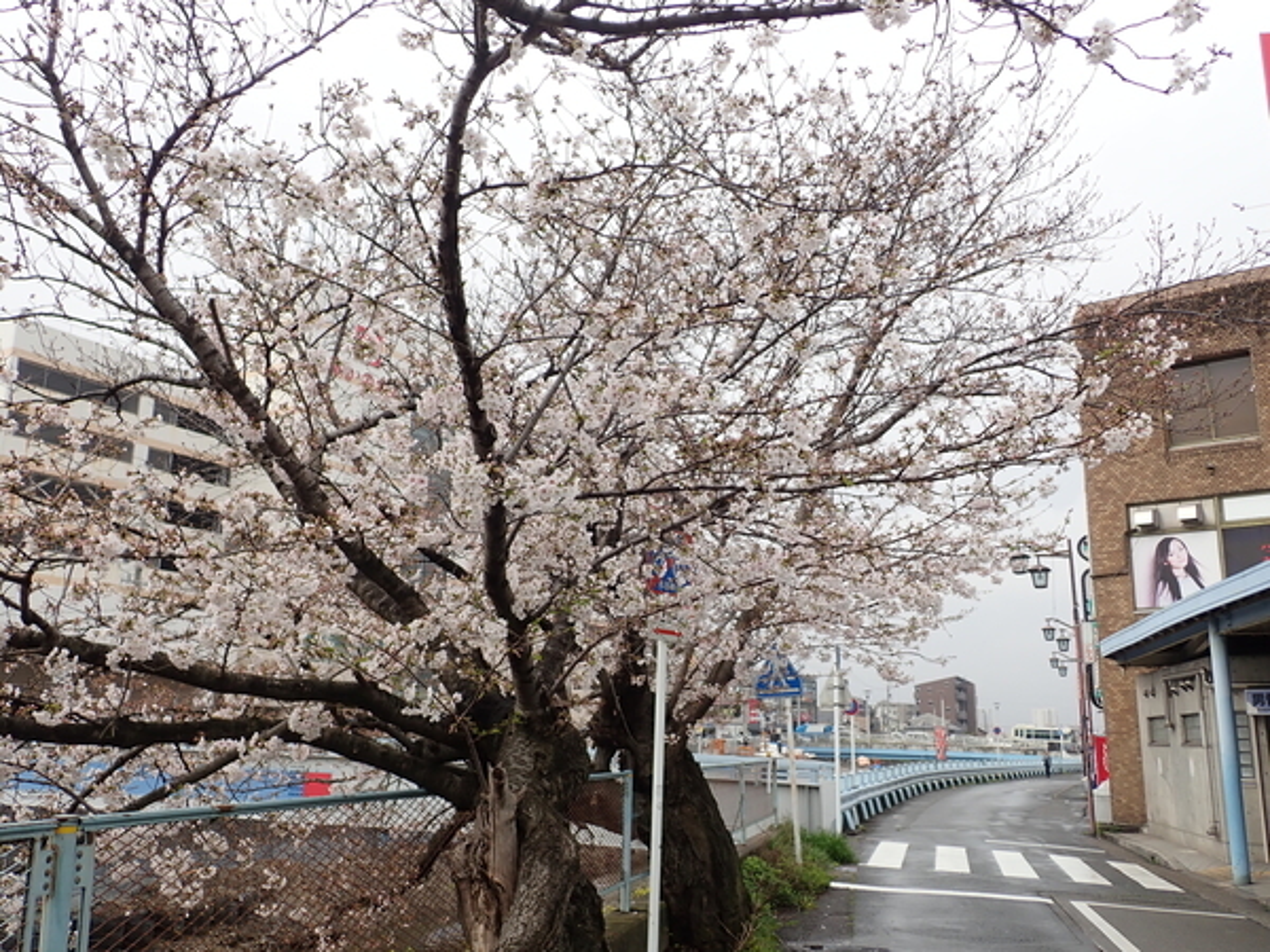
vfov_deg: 46.8
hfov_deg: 60.0
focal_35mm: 30
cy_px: 476
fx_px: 1101
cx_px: 635
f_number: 3.2
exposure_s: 1/500
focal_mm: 5.5
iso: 100
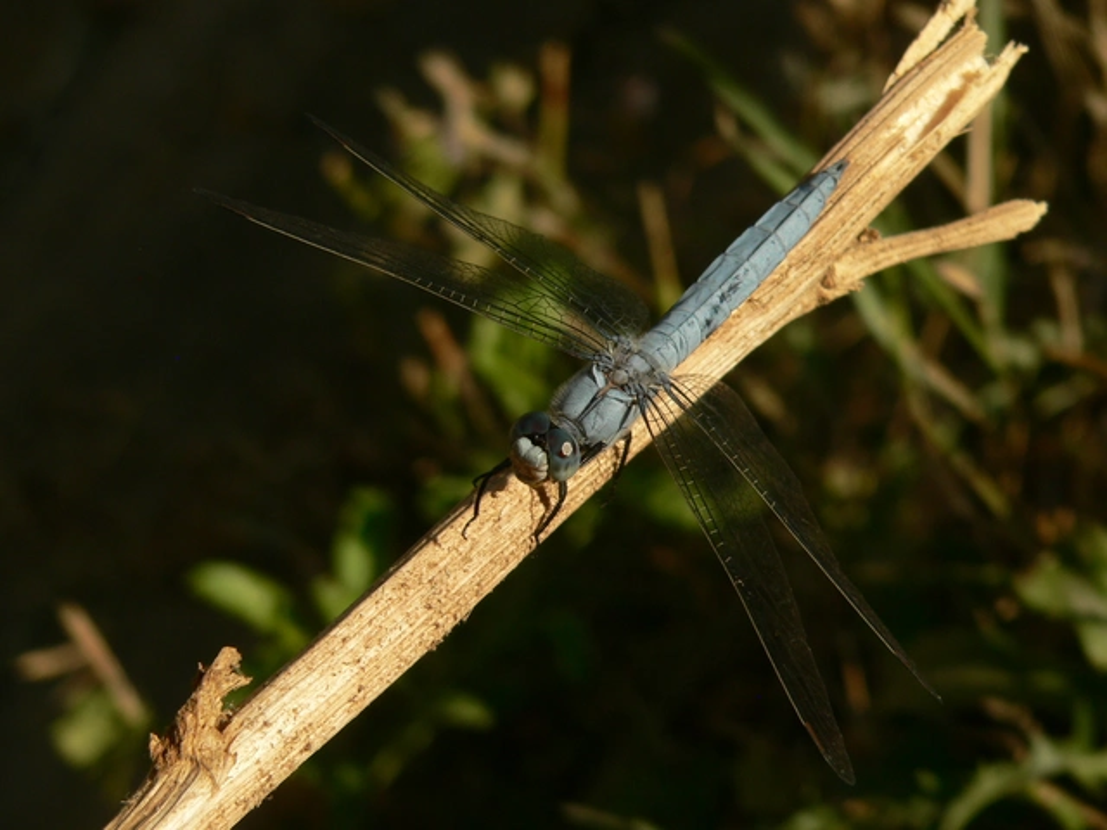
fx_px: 2718
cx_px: 554
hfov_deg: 23.0
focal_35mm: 85
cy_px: 415
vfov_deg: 17.4
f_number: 4
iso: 80
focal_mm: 14.1
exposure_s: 1/1000
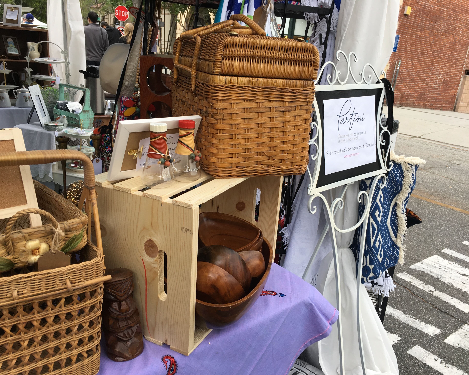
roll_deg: -5.7
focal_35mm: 31
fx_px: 430
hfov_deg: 57.2
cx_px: 238
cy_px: 192
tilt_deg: -17.0
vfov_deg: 47.1
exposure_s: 1/120
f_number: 2.2
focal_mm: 4.15
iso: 25
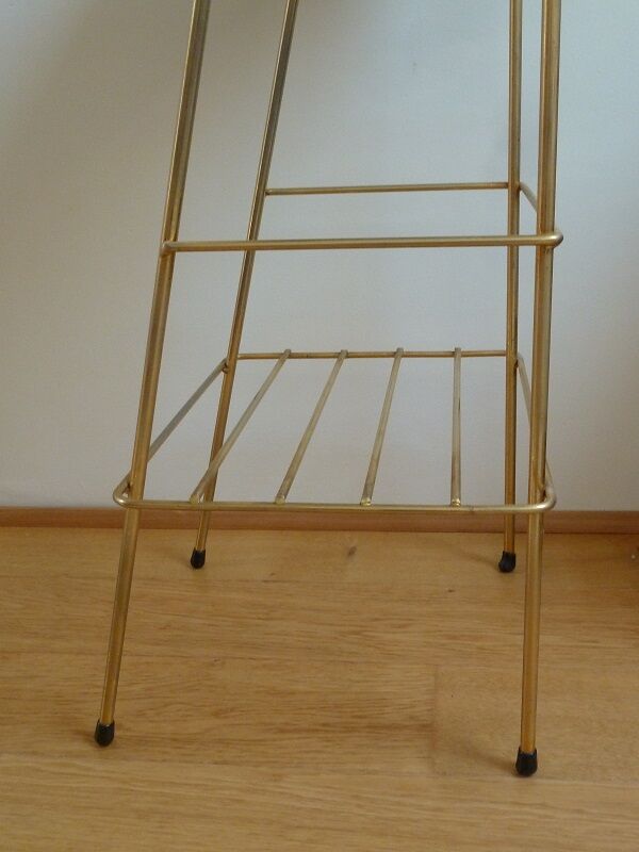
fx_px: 911
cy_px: 426
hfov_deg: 38.7
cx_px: 320
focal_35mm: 37
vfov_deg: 50.1
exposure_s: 1/30
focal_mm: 6.1
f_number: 3.6
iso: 400
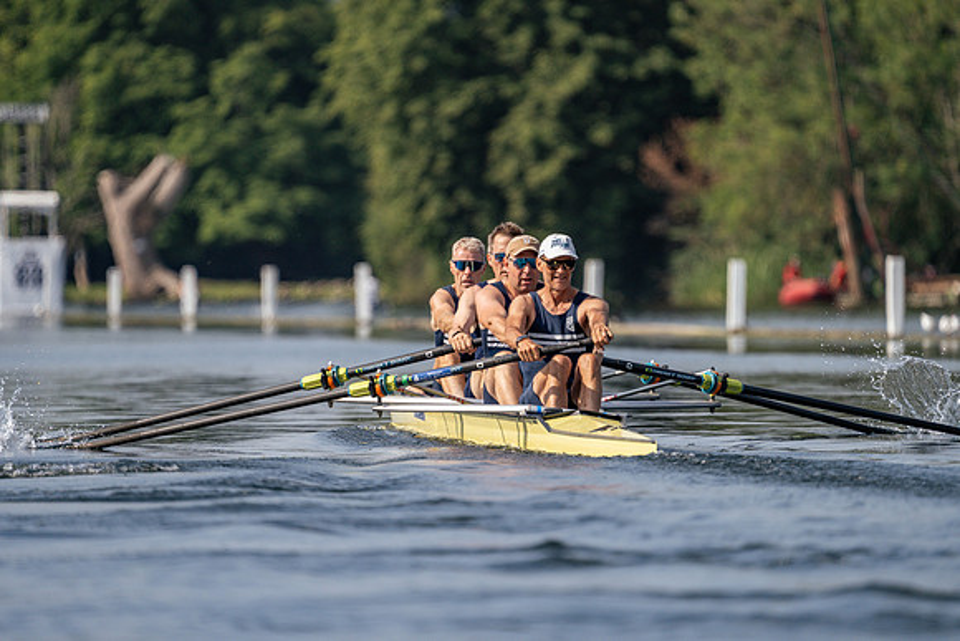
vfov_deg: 2.3
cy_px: 320
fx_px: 16003
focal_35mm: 600
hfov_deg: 3.4
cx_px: 480
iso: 250
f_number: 6.3
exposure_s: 1/1600
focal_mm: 600
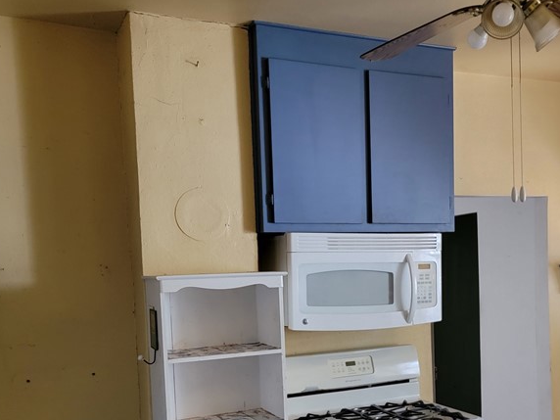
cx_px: 377
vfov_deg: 33.1
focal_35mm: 43
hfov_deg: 43.2
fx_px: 696
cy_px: 303
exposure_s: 1/40
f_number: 1.8
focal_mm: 6.7
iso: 400
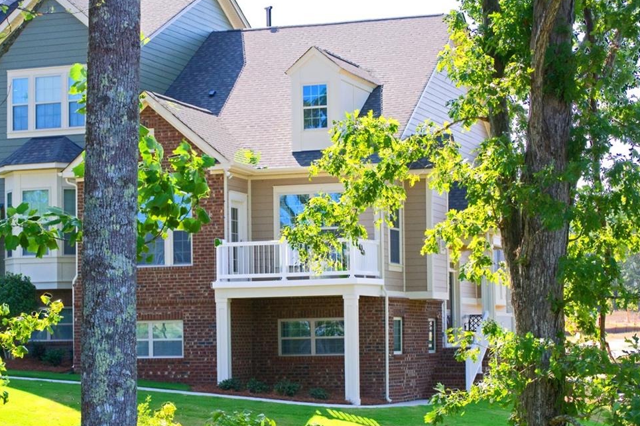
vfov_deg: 15.6
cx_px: 325
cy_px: 219
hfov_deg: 23.2
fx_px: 1556
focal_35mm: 88
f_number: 4.5
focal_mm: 55
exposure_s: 1/2500
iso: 1600
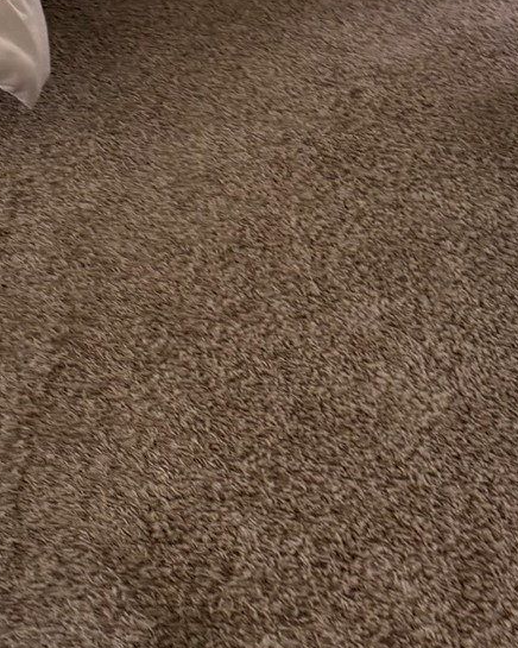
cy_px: -291
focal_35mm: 88
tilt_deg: -12.8
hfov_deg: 17.1
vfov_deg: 19.3
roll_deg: -0.7
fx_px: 1686
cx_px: 0
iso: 200
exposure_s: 1/104
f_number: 1.78
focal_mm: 6.76
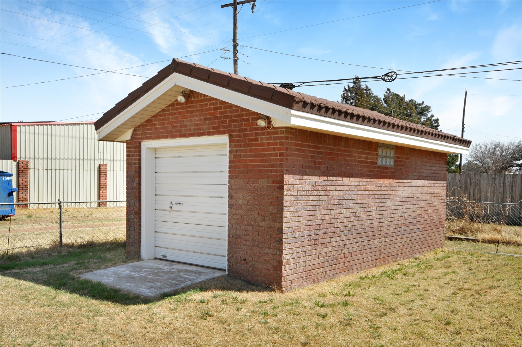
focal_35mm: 33
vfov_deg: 39.9
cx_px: 261
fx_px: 478
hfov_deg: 57.3
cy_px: 174
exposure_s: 1/250
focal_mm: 22
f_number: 16
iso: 200
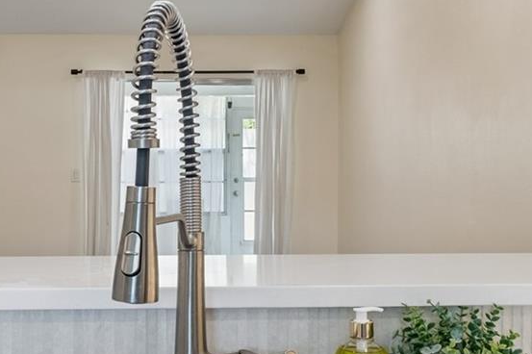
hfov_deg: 36.0
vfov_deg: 24.6
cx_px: 191
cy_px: 172
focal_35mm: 55
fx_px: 812
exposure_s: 1/10
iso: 100
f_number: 7.1
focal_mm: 13
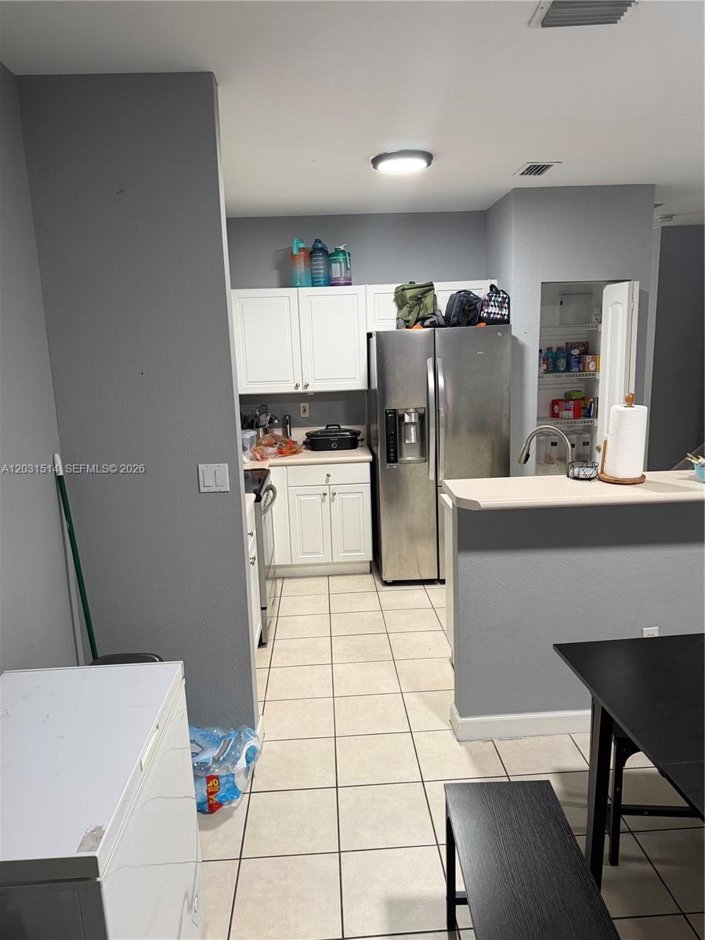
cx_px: 352
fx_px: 652
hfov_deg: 56.8
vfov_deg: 71.6
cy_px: 470
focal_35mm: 24
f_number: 1.78
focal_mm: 6.76
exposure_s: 1/60
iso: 250
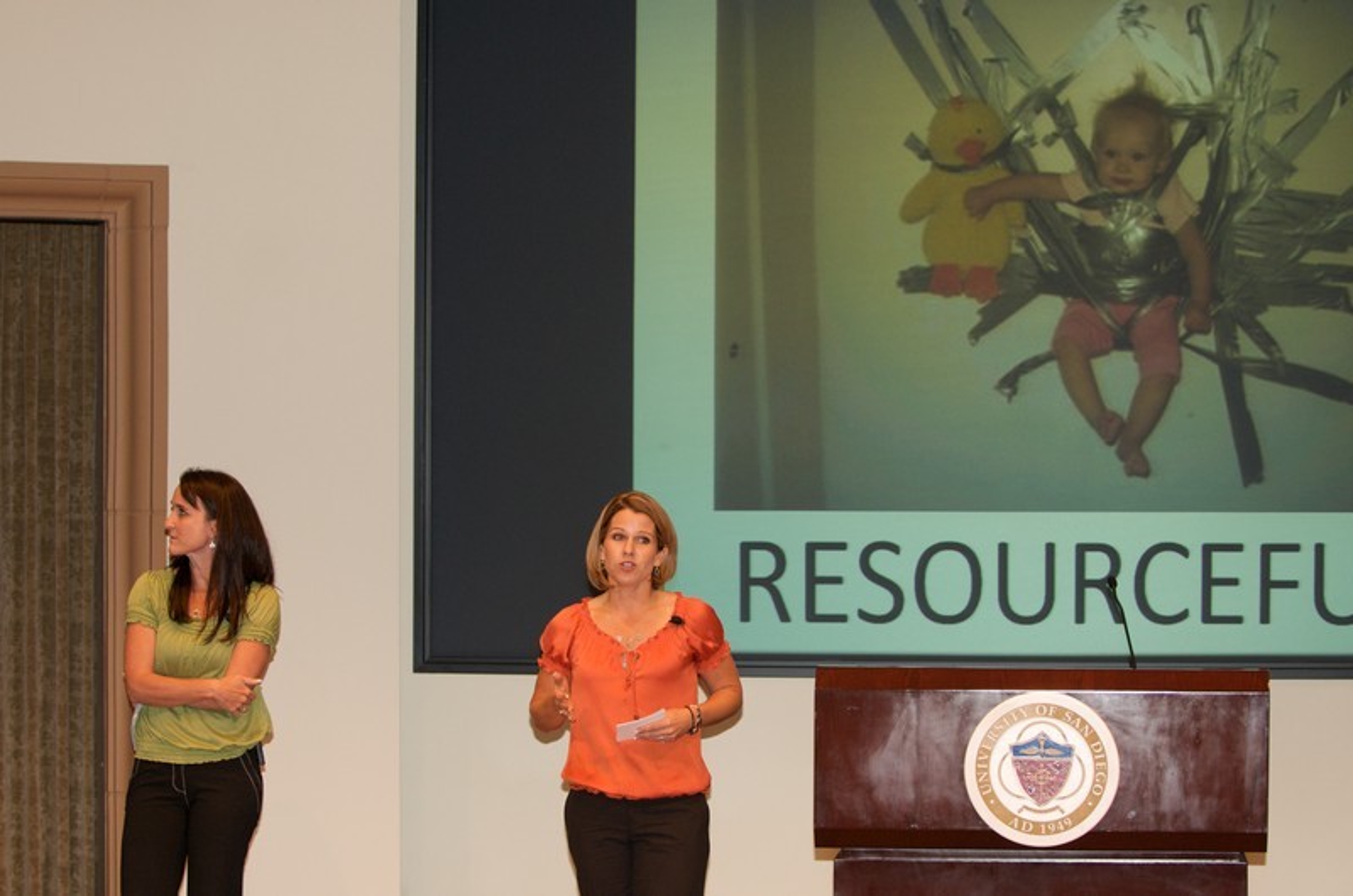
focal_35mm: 105
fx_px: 3938
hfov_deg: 19.5
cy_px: 448
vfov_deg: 13.0
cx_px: 676
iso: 500
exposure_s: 1/100
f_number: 2.8
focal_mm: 70
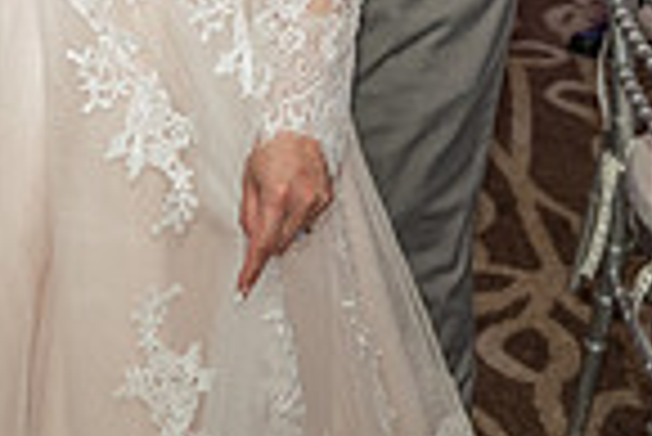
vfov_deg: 13.5
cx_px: 135
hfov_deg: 21.0
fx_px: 1740
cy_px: -214
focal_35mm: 96
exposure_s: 1/100
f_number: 2.8
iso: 800
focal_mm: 24
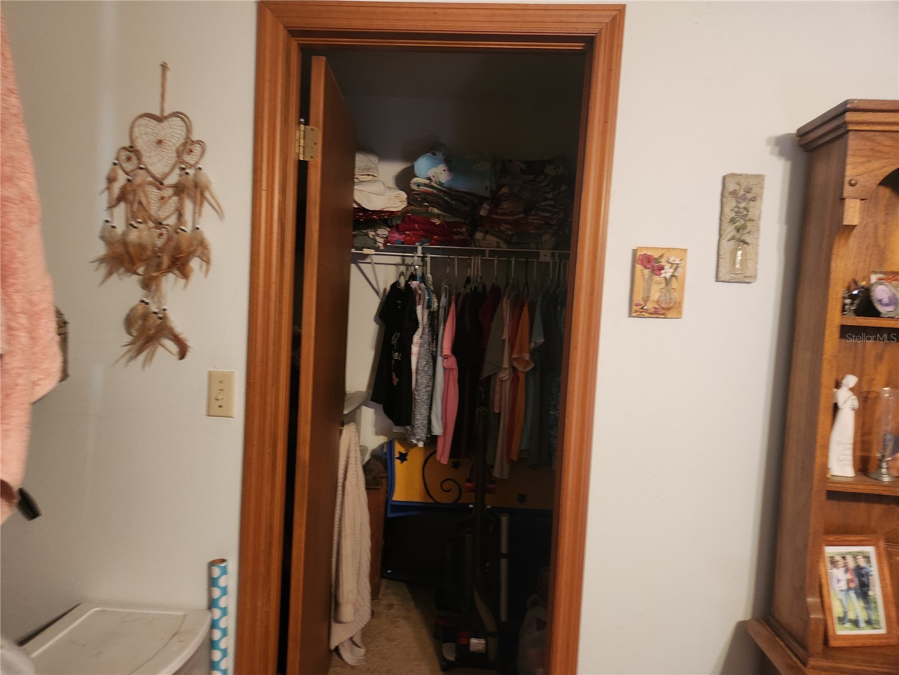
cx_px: 450
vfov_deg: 58.9
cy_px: 338
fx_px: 597
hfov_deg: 73.9
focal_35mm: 23
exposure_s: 1/30
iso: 500
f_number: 1.8
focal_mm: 5.4
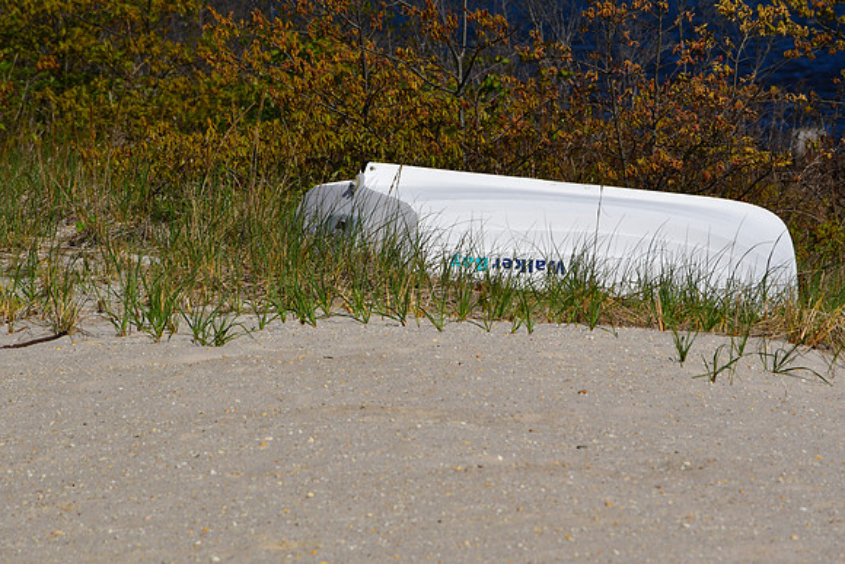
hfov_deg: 4.6
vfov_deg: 3.1
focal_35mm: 450
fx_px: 10564
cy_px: 282
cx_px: 422
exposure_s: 1/500
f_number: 16
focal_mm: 300
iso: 250
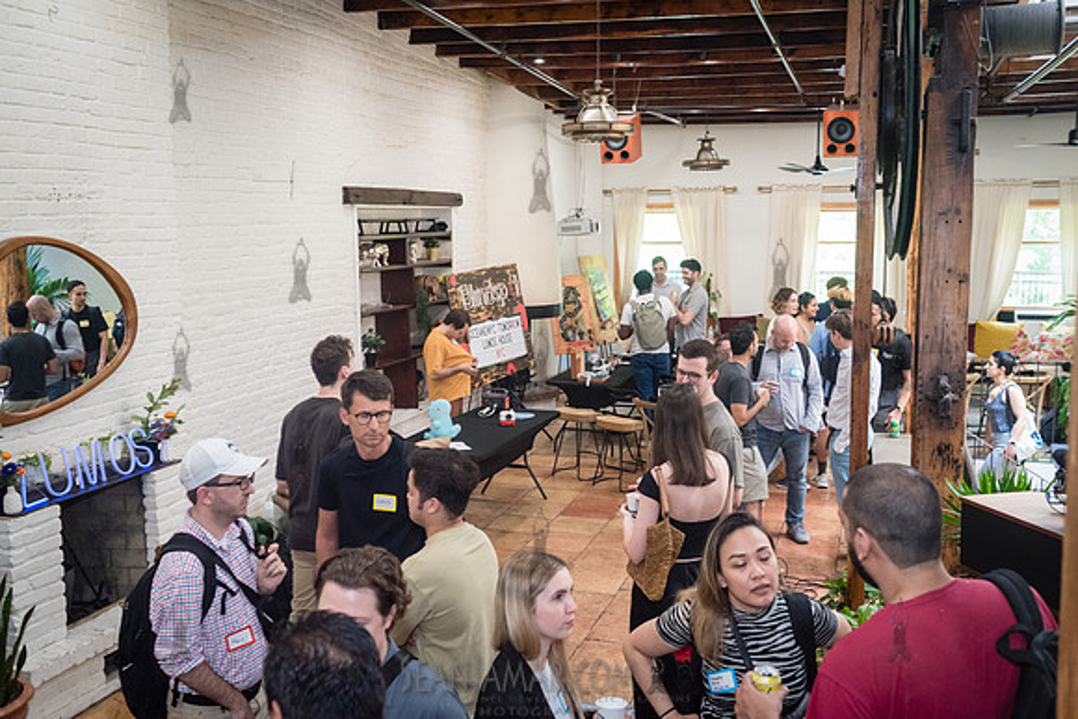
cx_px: 539
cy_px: 360
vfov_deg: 37.9
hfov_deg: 54.4
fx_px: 1048
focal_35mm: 35
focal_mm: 35
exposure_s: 1/200
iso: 4000
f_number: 4
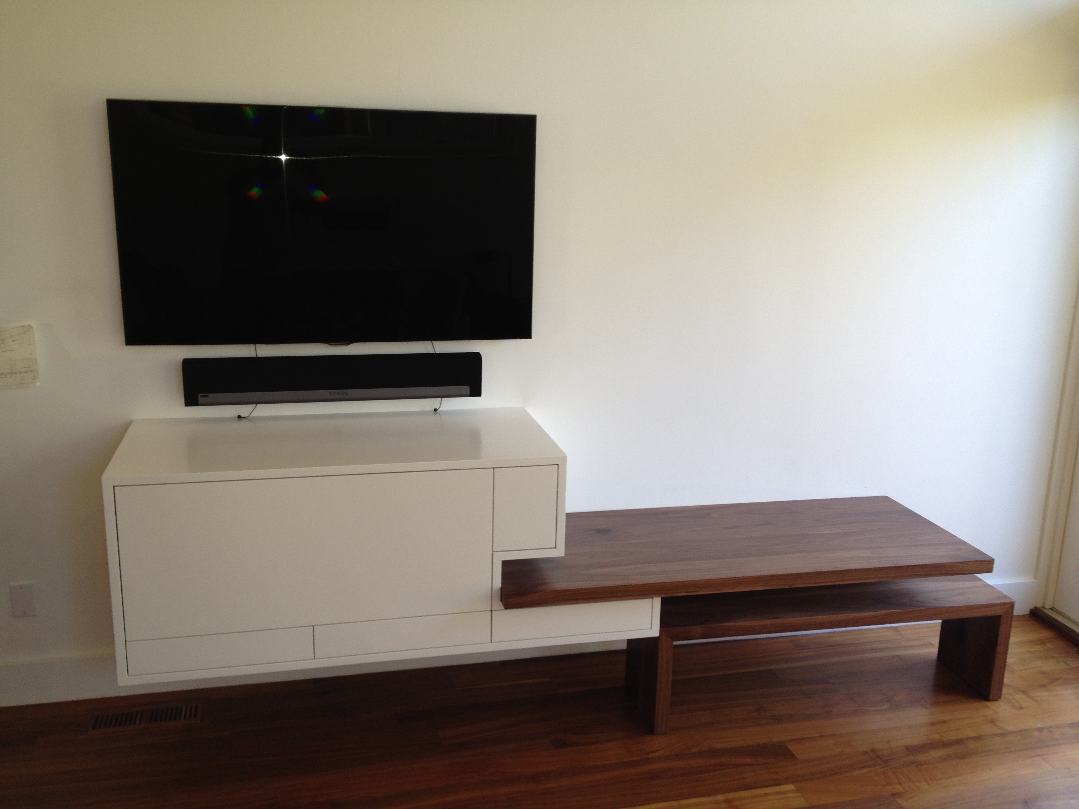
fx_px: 1091
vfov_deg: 40.7
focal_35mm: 35
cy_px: 404
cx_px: 540
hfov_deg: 52.6
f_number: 2.4
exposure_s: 1/26
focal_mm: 4.28
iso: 50
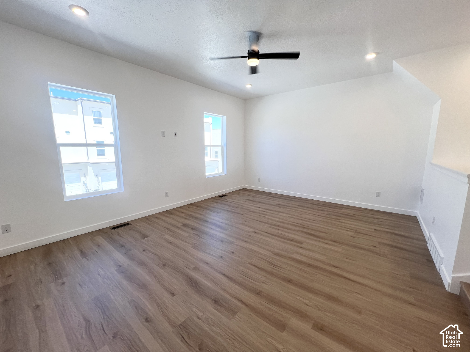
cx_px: 235
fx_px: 177
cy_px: 176
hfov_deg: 106.2
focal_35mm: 13
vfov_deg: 89.9
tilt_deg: -9.6
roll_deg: +0.0
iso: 32
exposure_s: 1/120
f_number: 1.8
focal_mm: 1.57
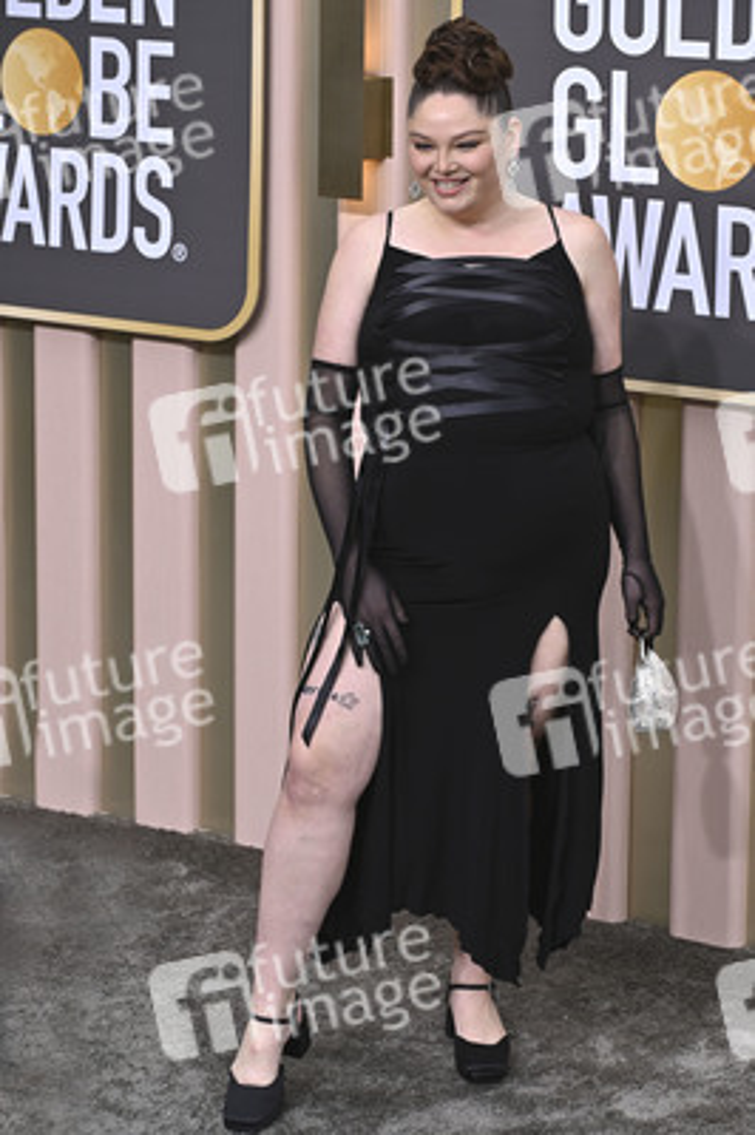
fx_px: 3151
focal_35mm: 100
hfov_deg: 13.7
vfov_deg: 20.4
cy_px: 568
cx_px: 378
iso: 800
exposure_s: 1/640
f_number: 8
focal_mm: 100
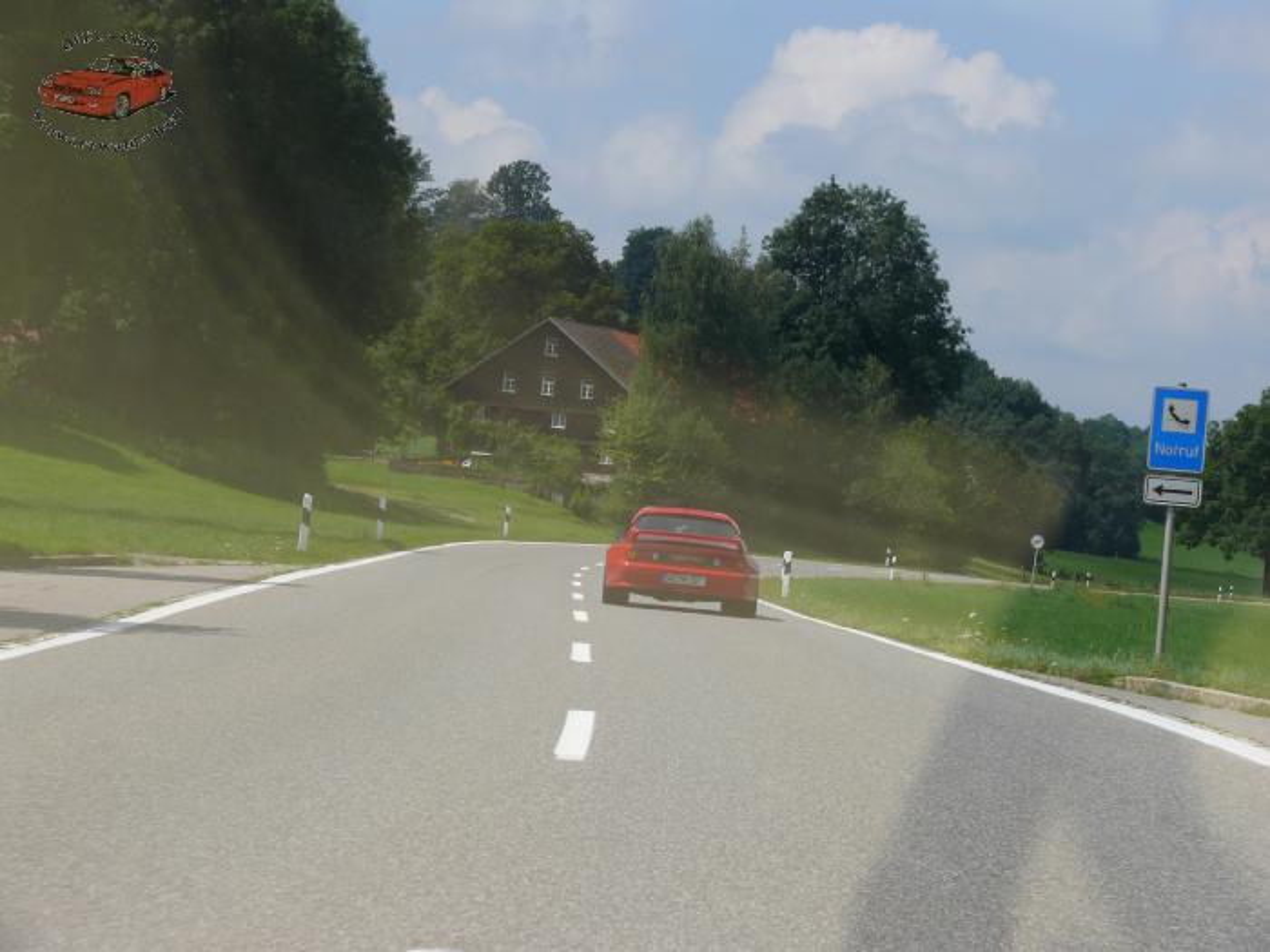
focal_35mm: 109
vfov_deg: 13.6
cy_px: 476
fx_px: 3999
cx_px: 635
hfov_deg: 18.0
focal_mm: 23.1
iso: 100
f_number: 6.3
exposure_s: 1/500
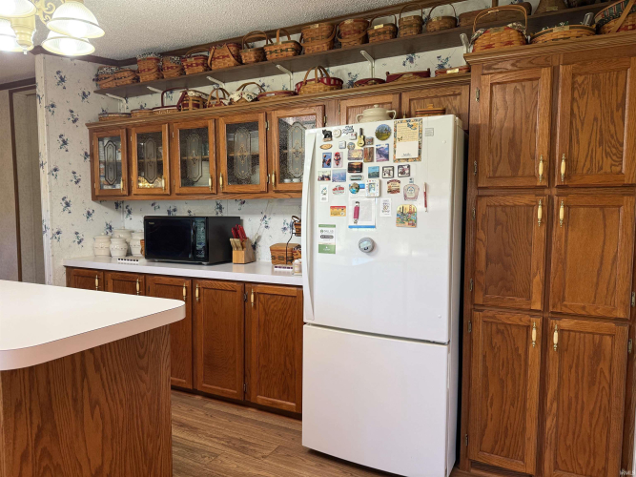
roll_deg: +0.1
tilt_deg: -4.4
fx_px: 441
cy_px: 238
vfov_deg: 56.8
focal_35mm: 24
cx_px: 318
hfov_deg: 71.6
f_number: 1.78
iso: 200
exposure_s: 1/120
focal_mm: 6.76
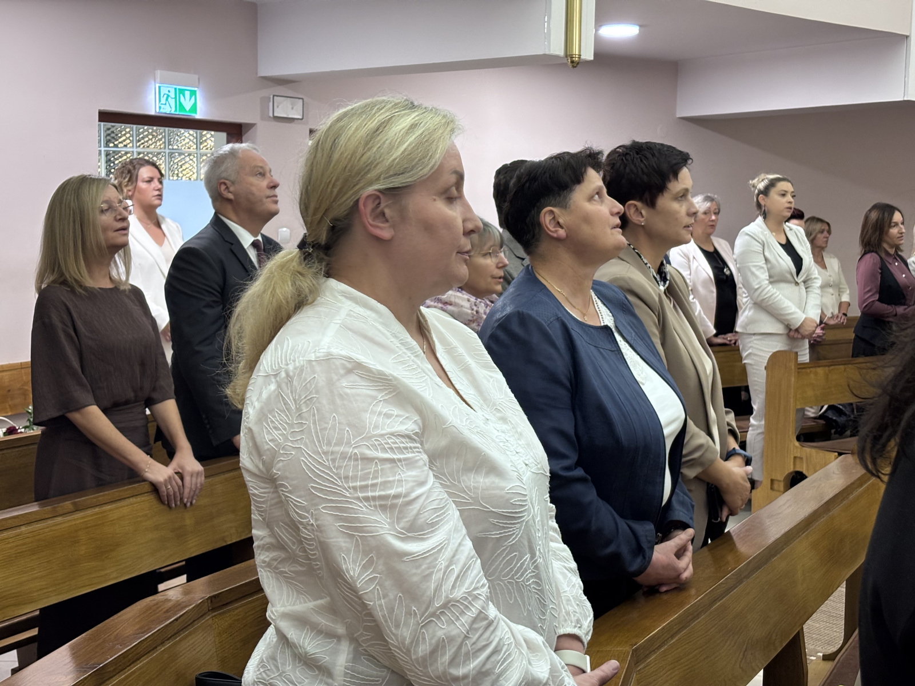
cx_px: 458
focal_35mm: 52
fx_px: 1375
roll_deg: -0.7
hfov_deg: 36.8
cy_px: 343
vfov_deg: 28.0
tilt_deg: -5.2
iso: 125
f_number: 1.6
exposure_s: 1/33
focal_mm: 5.96
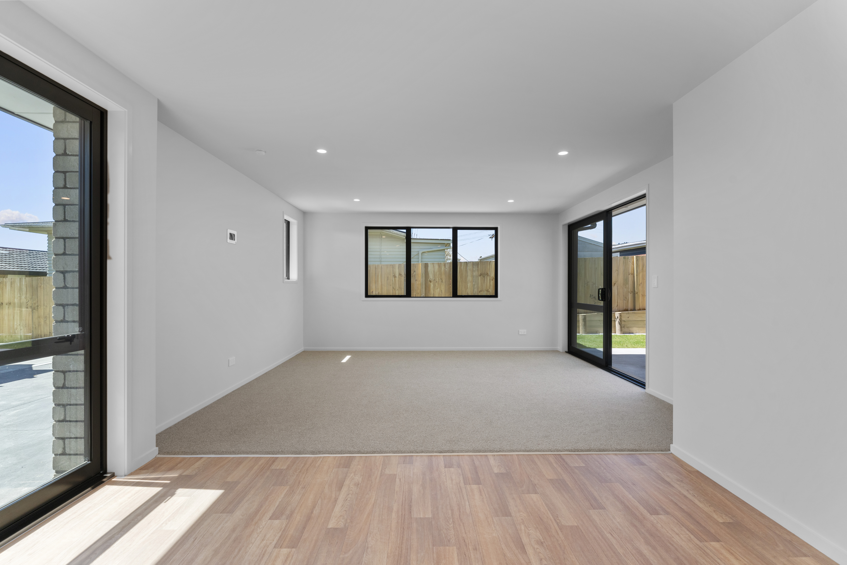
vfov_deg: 75.2
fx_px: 367
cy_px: 282
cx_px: 424
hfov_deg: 98.2
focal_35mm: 16
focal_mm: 15.6
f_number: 9
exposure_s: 1/125
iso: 640
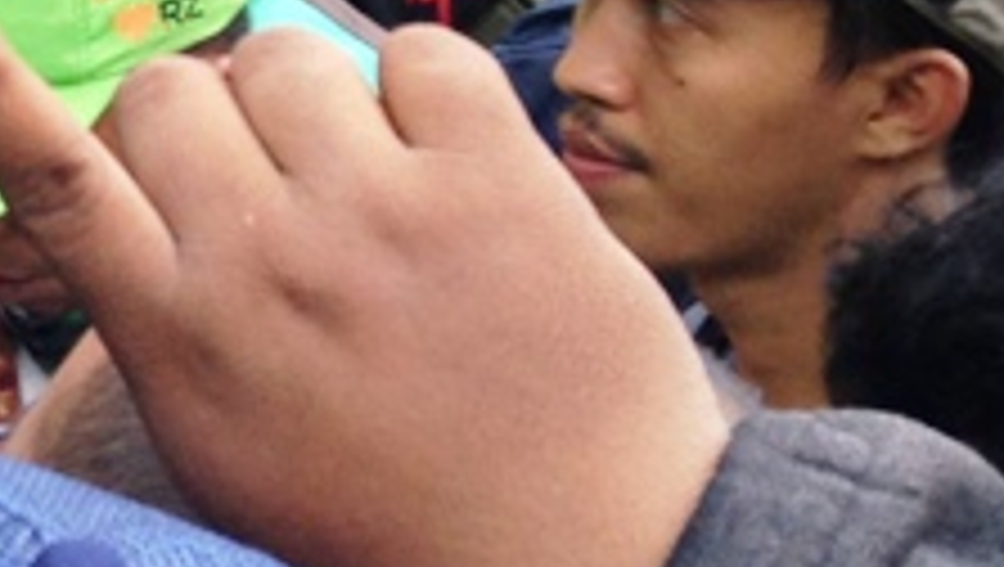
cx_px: -1189
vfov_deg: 7.2
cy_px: -346
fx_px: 4397
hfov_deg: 11.4
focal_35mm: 165
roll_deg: -4.0
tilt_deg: -5.5
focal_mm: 4.12
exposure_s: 1/120
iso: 64
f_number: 2.4
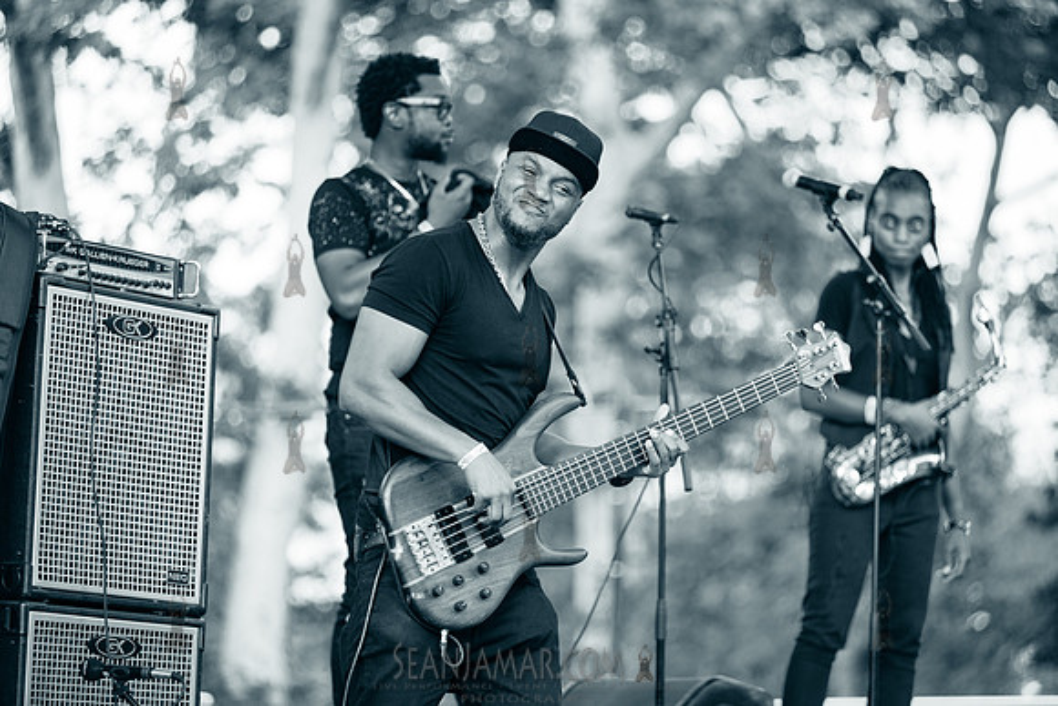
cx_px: 529
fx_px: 4262
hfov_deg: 14.2
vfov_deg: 9.5
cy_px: 353
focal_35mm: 145
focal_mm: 145
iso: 1250
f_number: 2.8
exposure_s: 1/1250
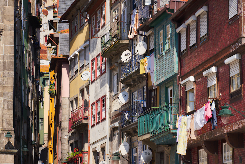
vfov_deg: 10.2
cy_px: 82
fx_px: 919
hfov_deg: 15.2
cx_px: 122
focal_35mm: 135
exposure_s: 1/250
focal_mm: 135
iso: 200
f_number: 11
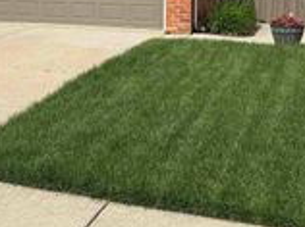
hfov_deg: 24.5
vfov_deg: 18.4
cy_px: -38
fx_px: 669
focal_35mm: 76
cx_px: -4
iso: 80
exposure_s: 1/5319
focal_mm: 6.76
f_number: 1.78
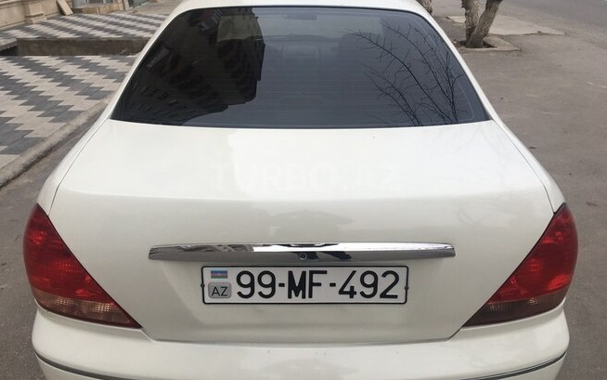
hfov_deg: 61.2
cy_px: 177
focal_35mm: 31
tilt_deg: -24.5
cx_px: 305
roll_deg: +2.2
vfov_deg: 40.6
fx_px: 513
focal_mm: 4.15
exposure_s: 1/227
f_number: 2.2
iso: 25
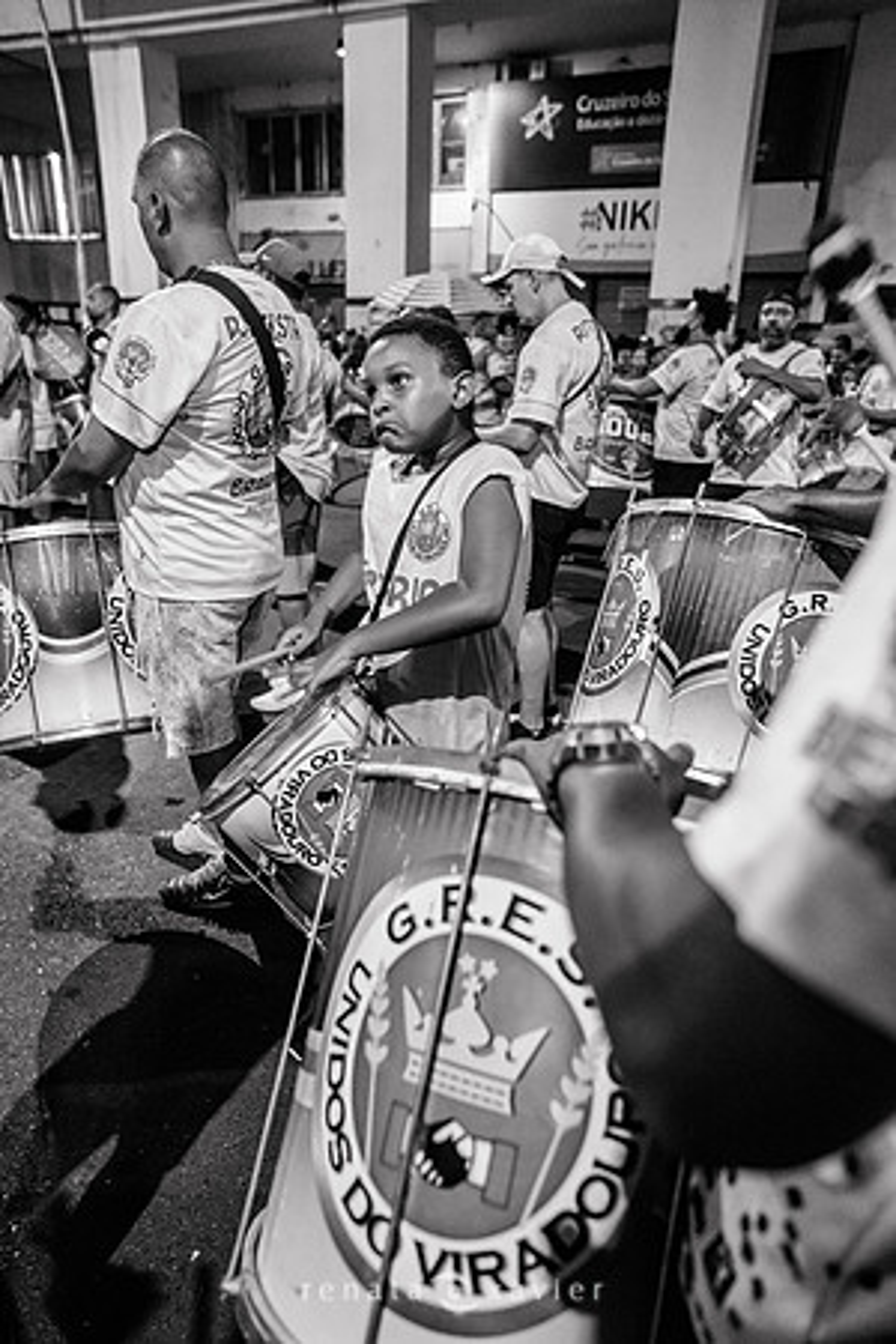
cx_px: 448
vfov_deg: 73.7
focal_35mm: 24
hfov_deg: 53.1
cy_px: 672
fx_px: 896
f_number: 2.8
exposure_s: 1/200
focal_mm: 24
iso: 5000
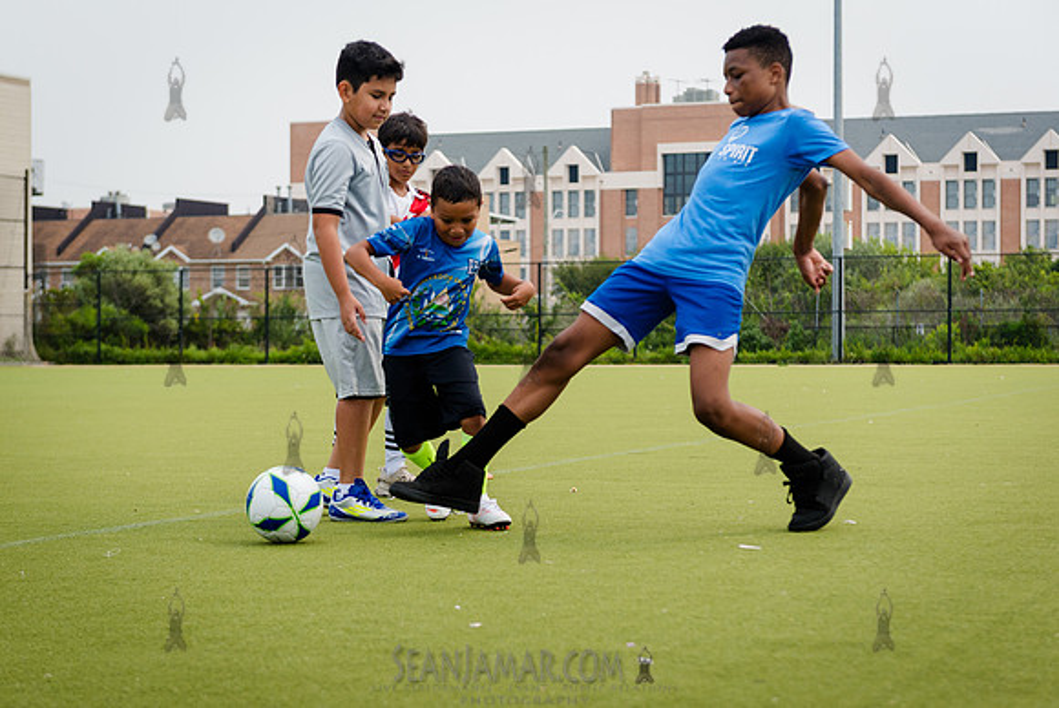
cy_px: 374
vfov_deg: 17.8
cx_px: 498
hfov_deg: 26.3
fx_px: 2266
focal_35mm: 77
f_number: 4
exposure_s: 1/1250
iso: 250
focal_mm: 70
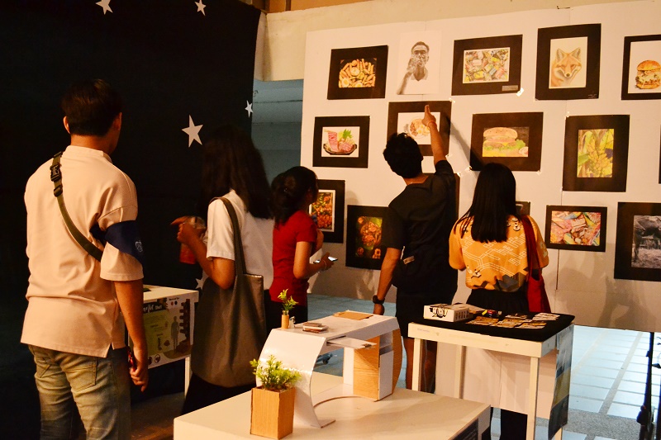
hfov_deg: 53.1
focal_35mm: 36
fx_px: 661
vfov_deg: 36.9
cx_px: 330
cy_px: 220
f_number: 4
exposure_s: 1/30
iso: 3200
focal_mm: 24
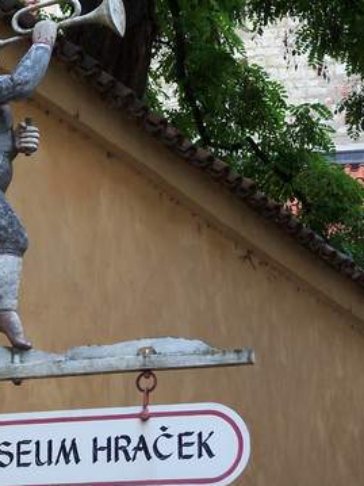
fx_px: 2399
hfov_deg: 8.6
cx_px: -38
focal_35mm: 171
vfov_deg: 11.6
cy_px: 173
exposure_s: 1/125
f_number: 3.6
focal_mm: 20.3
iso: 64
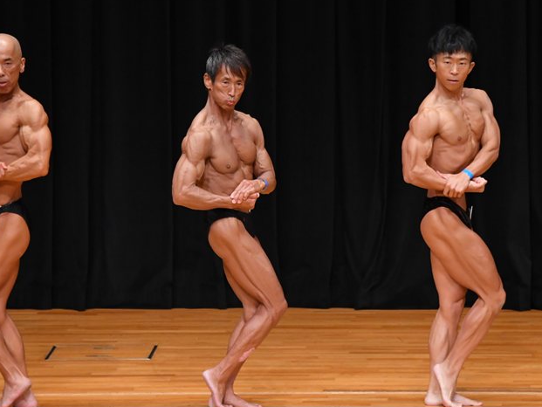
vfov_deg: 4.3
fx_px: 5356
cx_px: 286
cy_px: 205
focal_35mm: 342
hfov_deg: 5.8
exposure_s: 1/400
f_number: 5.6
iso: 3200
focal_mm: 190
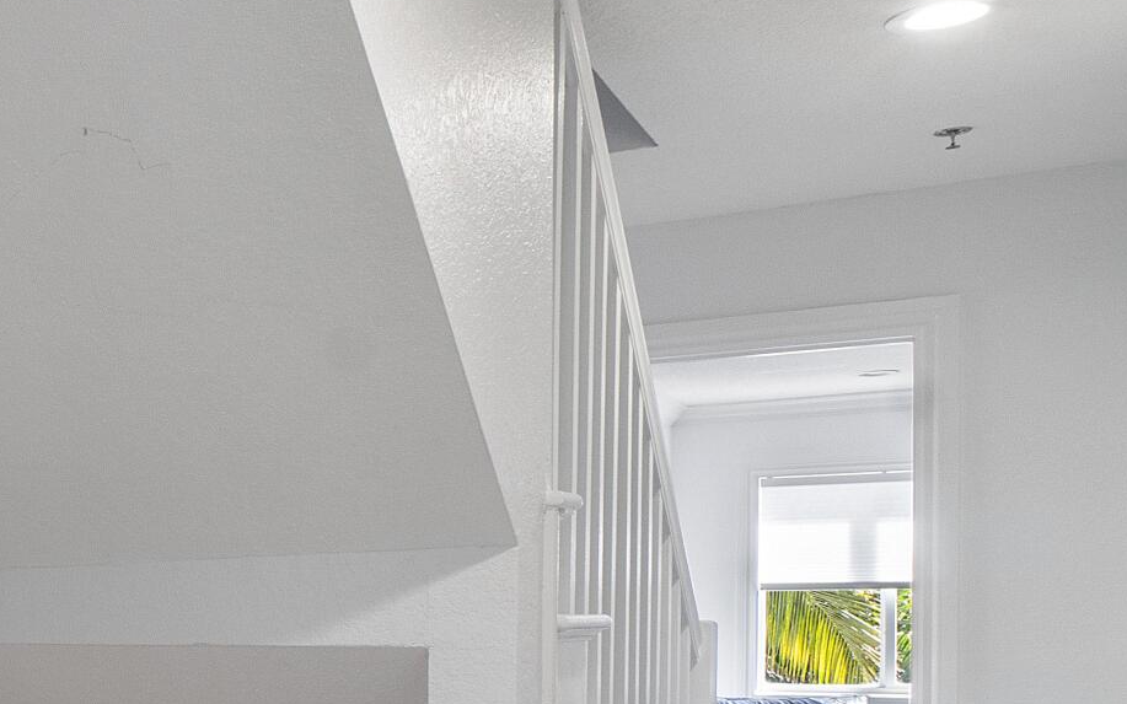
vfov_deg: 25.0
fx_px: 1536
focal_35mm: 50
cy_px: 639
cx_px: -269
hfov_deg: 32.3
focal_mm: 10
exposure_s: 1/6
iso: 160
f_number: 11
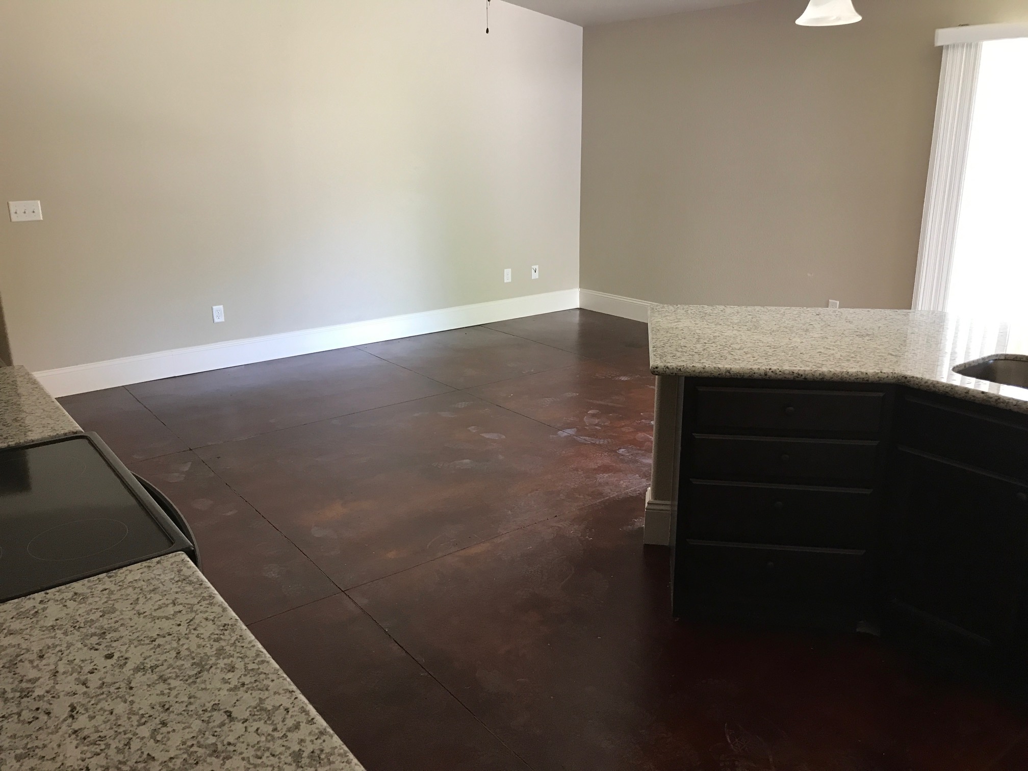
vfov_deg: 49.7
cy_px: 386
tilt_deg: -15.9
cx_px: 514
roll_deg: +0.4
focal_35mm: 28
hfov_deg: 63.4
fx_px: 832
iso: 40
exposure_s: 1/15
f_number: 1.8
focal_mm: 3.99
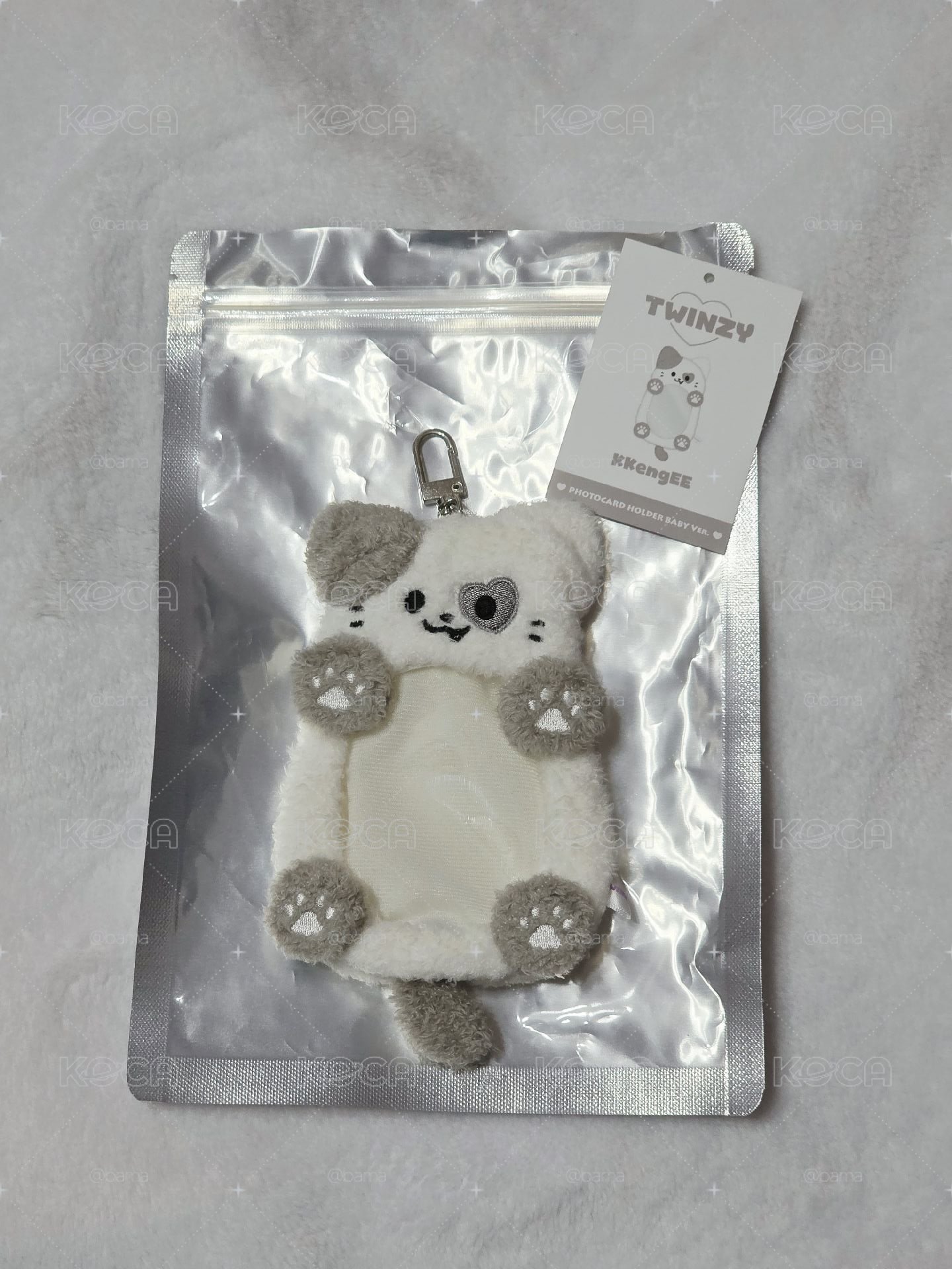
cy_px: 634
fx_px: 2530
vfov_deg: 28.2
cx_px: 476
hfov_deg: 21.3
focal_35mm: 69
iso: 160
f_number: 2.4
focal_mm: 7.9
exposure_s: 1/120
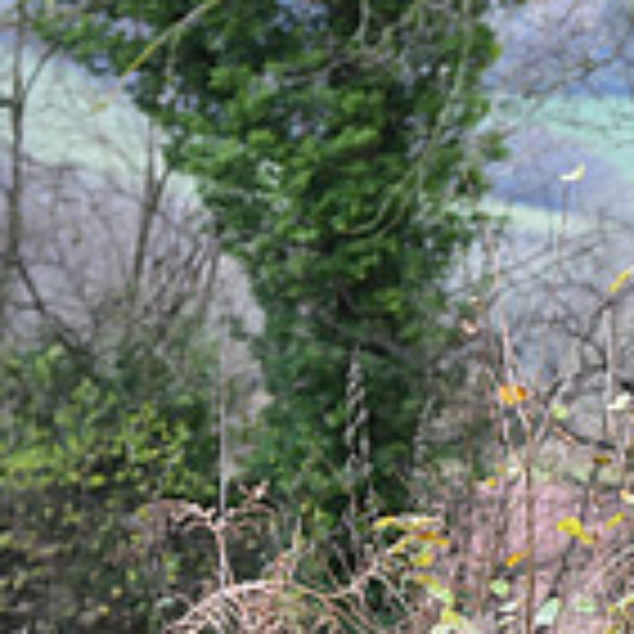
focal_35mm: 405
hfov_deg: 4.3
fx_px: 8392
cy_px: 656
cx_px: 1286
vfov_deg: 4.3
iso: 1400
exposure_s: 1/1000
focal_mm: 116
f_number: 3.5
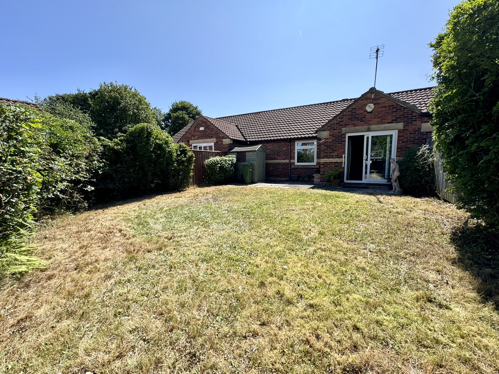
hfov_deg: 102.1
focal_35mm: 14
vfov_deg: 85.7
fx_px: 202
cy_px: 187
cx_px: 250
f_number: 2.2
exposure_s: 1/1143
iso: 40
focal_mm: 2.22
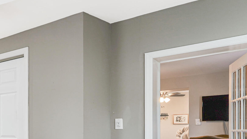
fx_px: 282
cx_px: -53
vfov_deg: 26.9
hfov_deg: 36.2
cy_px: 123
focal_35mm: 43
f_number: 4.5
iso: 50
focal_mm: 16
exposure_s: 1/13
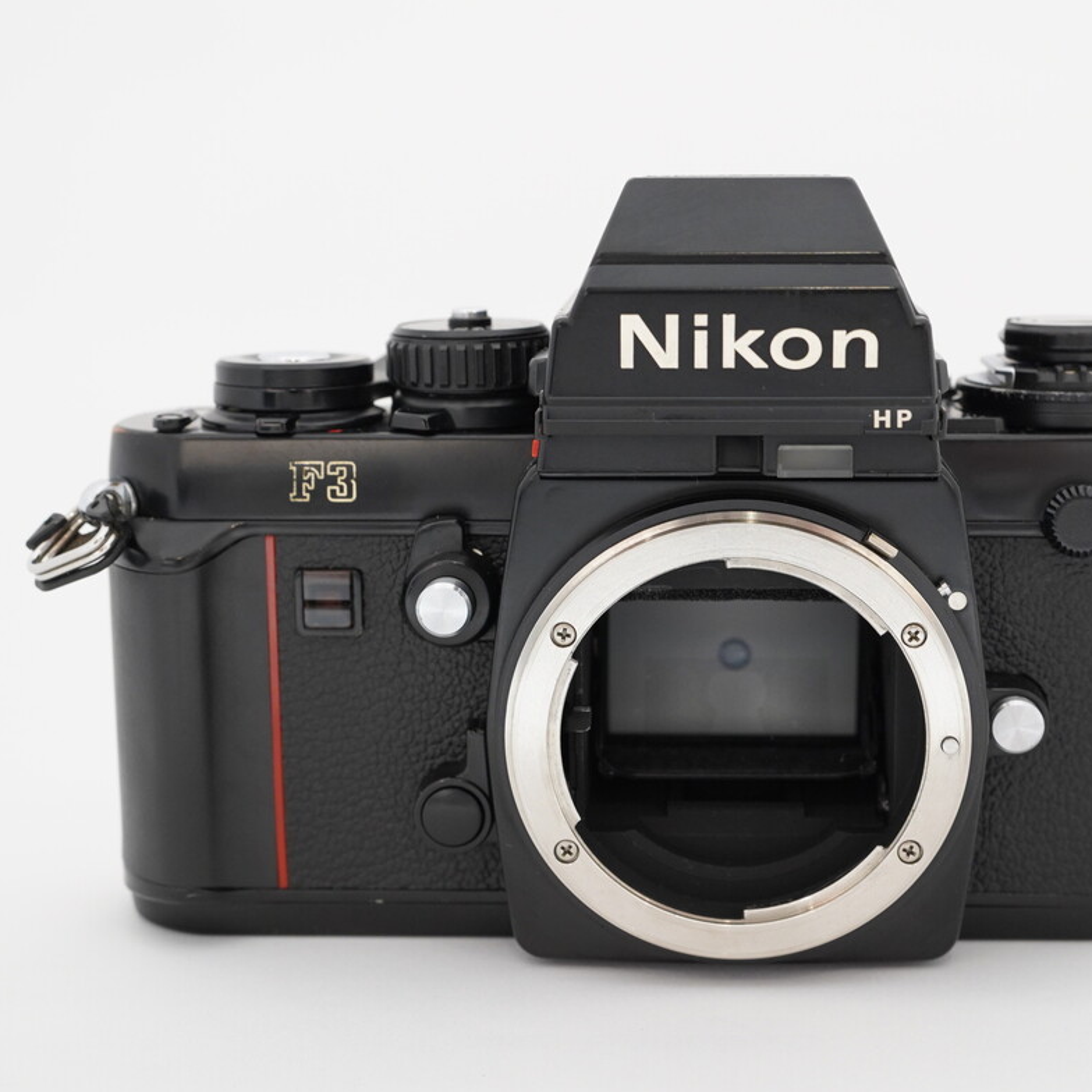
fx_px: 1856
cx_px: 677
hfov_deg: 32.6
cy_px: 540
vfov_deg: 32.8
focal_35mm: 52
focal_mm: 40
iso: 2000
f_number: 8
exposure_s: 1/40
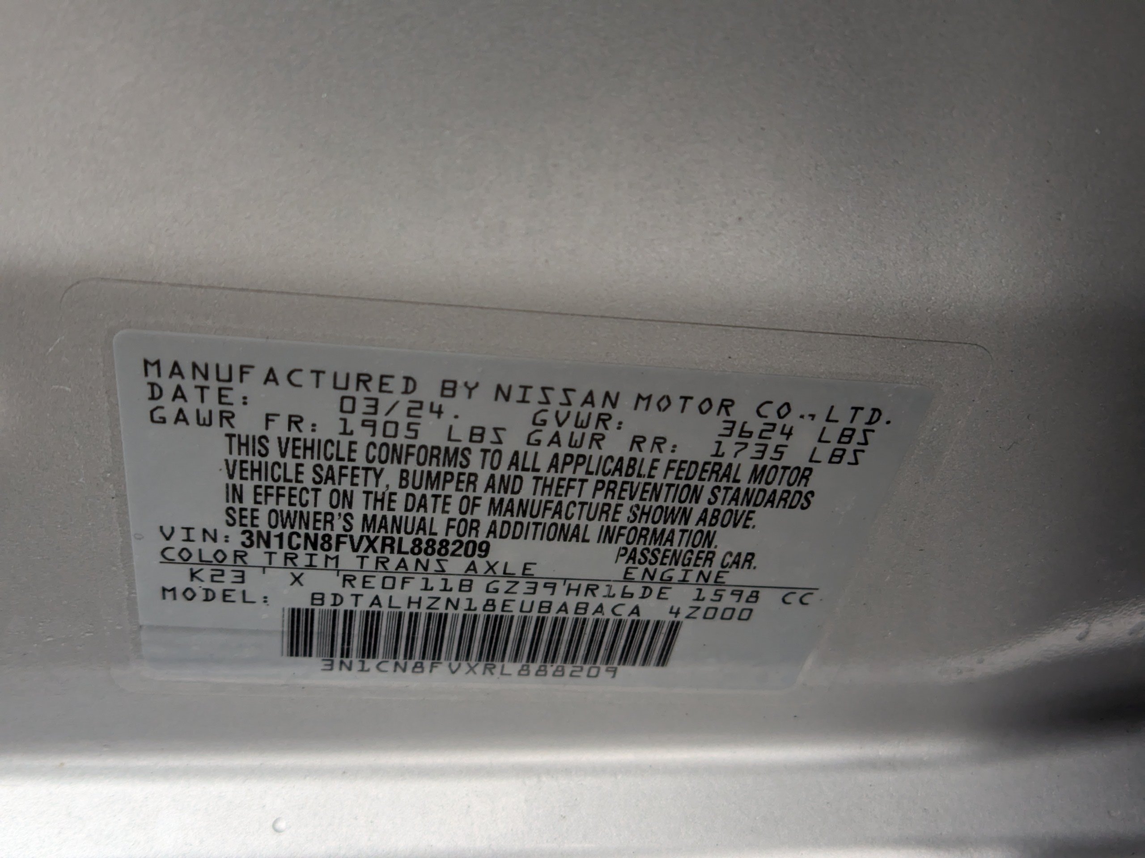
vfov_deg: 30.3
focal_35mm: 48
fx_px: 1588
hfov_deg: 39.7
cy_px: 429
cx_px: 572
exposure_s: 1/277
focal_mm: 6.81
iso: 111
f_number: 1.85
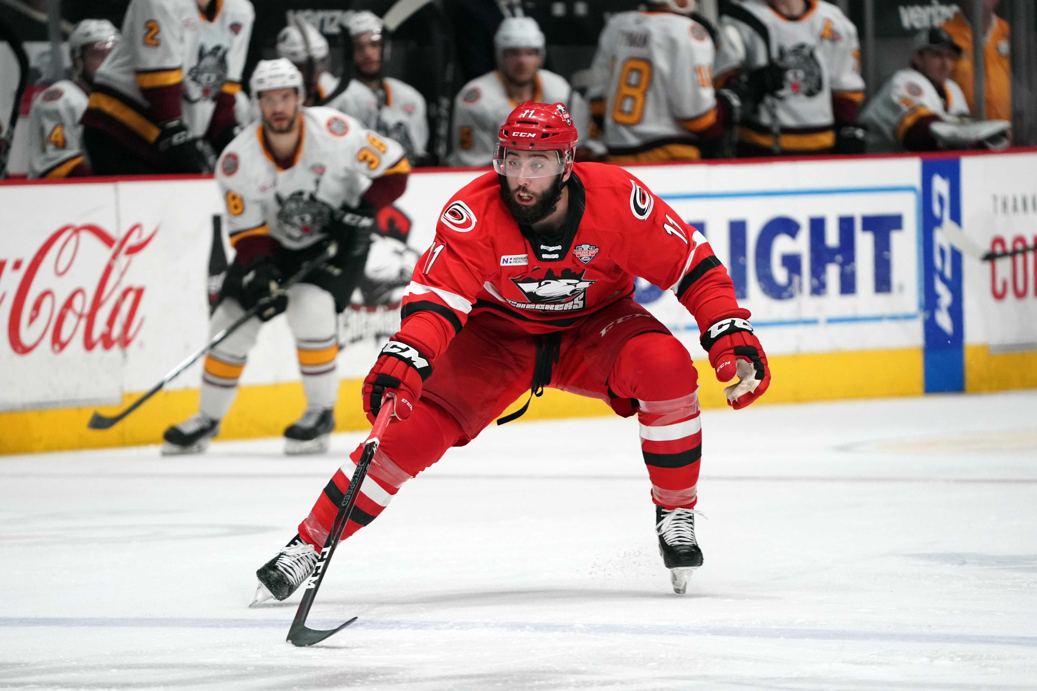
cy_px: 346
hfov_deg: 6.5
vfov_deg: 4.3
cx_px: 518
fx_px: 9159
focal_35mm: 318
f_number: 5.6
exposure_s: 1/1000
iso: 6400
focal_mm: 318
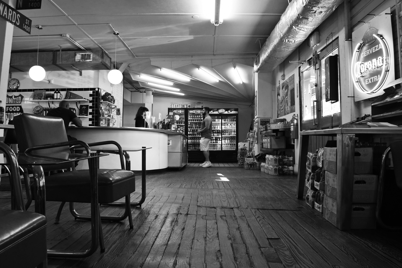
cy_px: 134
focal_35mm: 27
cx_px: 201
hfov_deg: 67.4
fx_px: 301
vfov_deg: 47.9
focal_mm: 18
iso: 1000
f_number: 14
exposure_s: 1/10
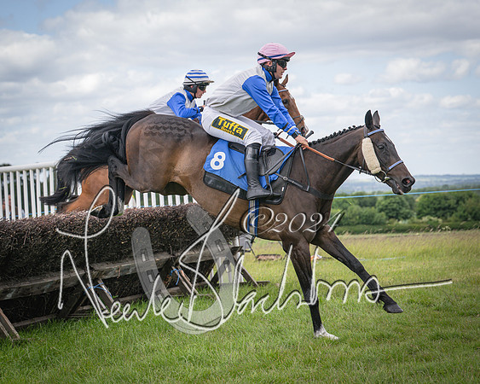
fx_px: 1338
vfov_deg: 16.3
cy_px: 195
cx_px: 237
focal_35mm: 94
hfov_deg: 20.3
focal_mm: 70
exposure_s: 1/1600
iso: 400
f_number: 4
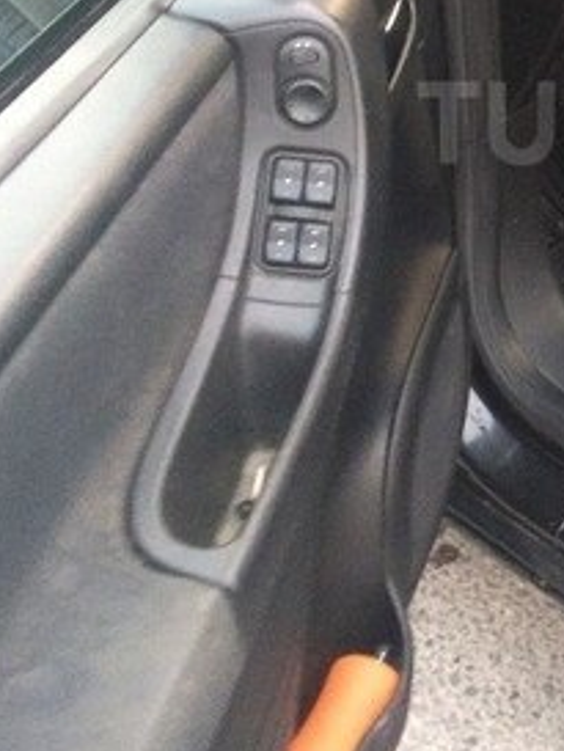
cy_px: 122
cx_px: 699
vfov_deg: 27.1
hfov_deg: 19.6
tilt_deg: -34.2
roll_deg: -0.5
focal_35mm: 70
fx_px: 1519
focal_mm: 4.15
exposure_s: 1/20
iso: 320
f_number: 2.2
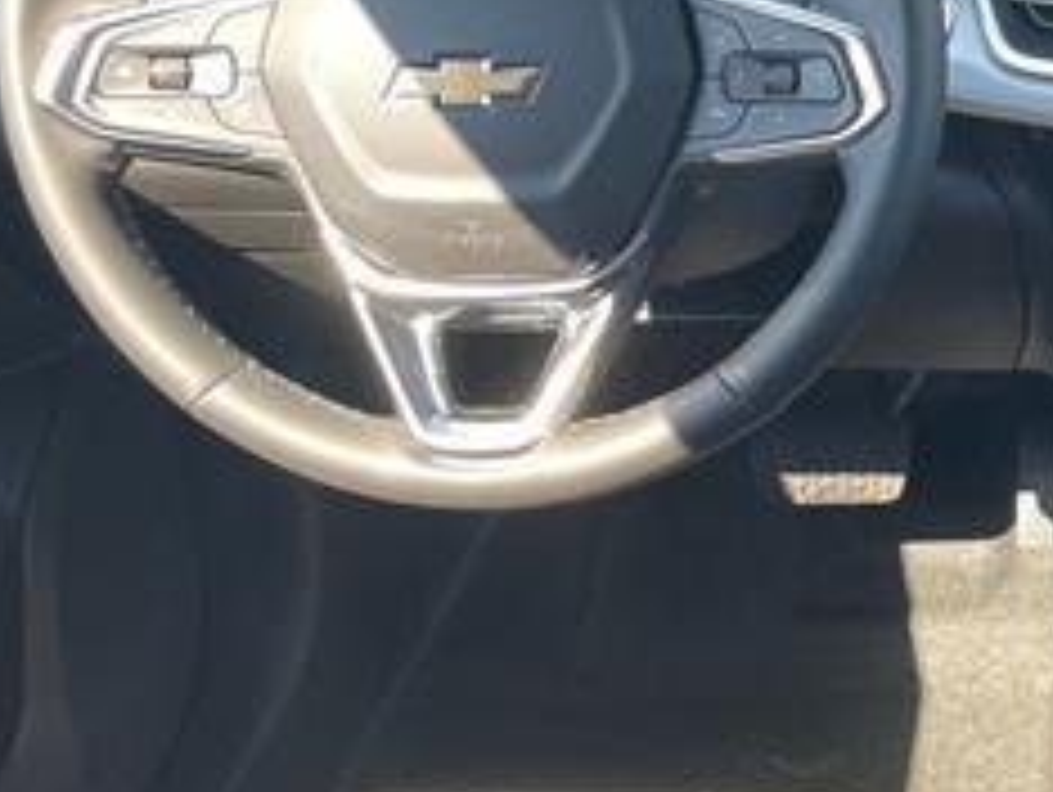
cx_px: 1296
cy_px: 230
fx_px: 2162
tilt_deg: -29.1
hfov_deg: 24.5
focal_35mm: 71
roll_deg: -1.2
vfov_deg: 20.6
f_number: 1.6
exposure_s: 1/121
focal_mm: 4.2
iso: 125
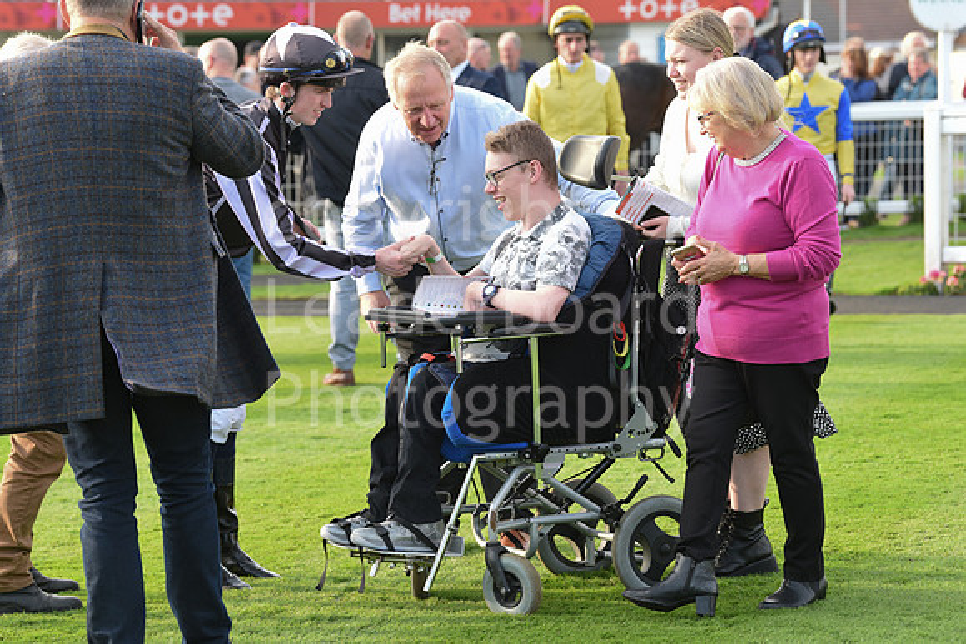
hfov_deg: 16.4
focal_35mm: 125
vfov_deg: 11.0
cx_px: 483
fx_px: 3355
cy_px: 322
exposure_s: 1/320
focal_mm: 125
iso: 640
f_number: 5.6
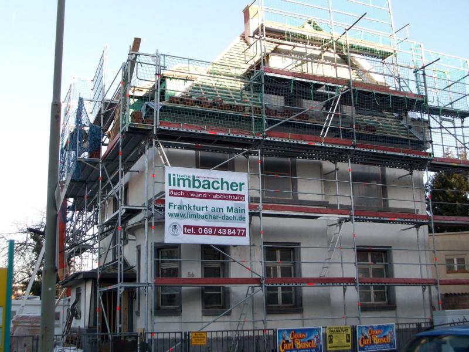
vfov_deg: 34.3
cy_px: 176
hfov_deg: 44.8
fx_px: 569
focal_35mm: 42
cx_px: 234
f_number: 3.2
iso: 64
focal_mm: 7.1
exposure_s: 1/192
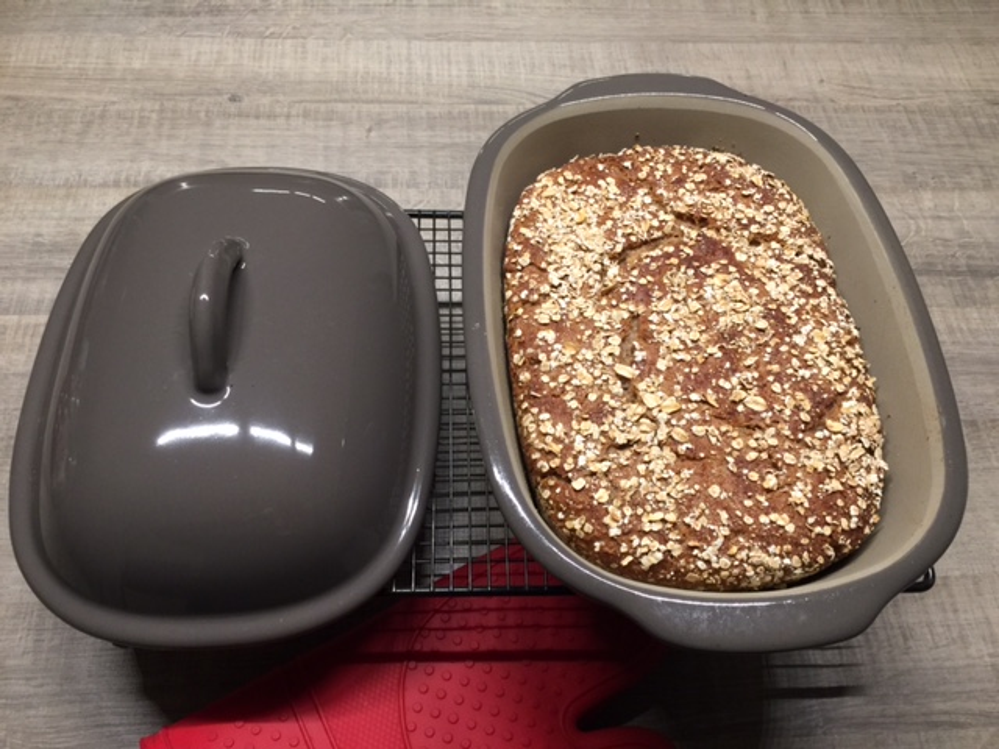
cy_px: 374
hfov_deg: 61.7
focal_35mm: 29
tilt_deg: -59.4
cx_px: 500
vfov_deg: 48.2
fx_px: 837
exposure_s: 1/17
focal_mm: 4.15
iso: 80
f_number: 2.2
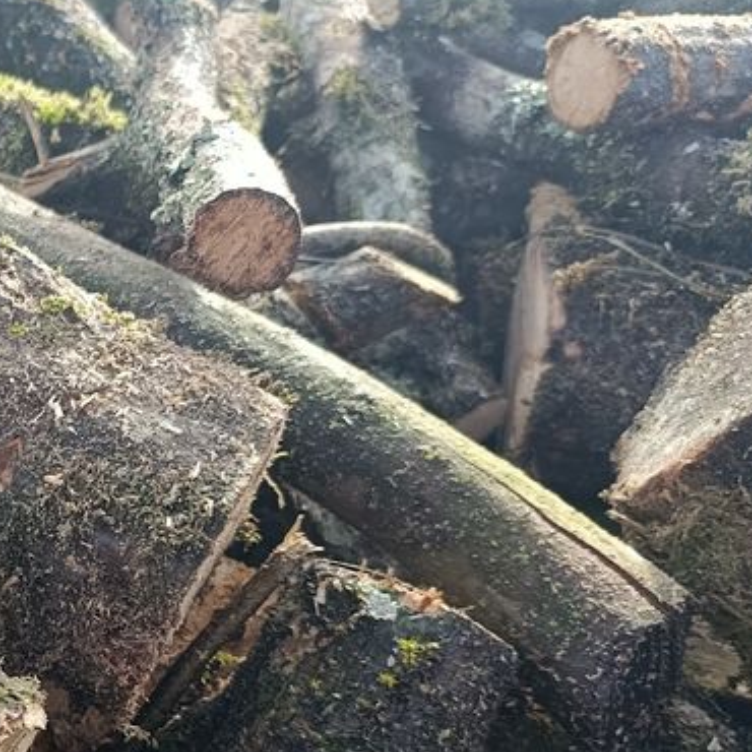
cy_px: 542
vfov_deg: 30.7
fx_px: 1352
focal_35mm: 55
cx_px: -187
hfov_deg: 26.9
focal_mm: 6.11
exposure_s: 1/100
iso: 59
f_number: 1.65
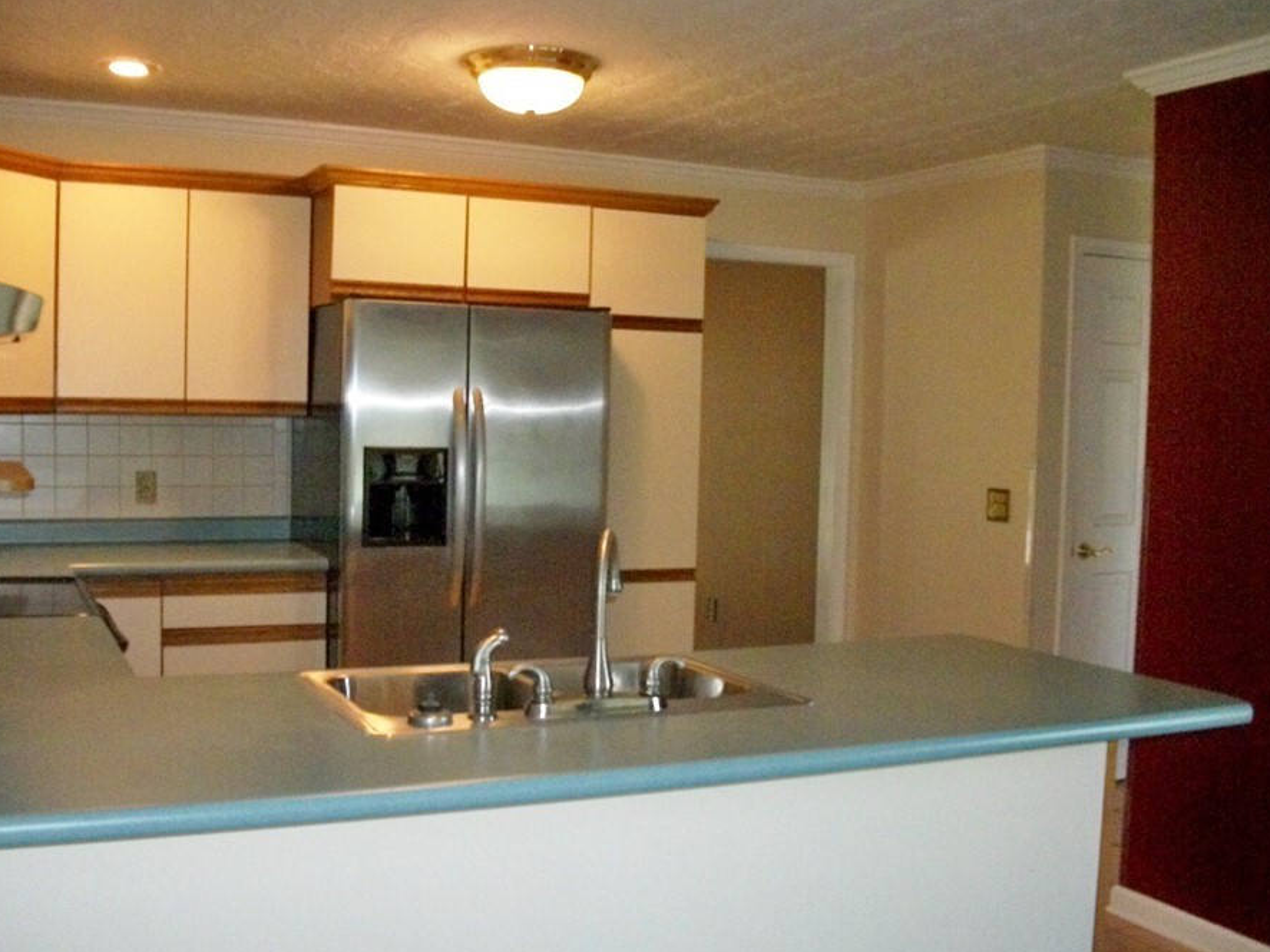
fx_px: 1357
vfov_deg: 38.6
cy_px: 523
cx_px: 556
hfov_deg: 50.0
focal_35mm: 37
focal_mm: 5.7
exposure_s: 1/125
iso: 400
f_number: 2.9
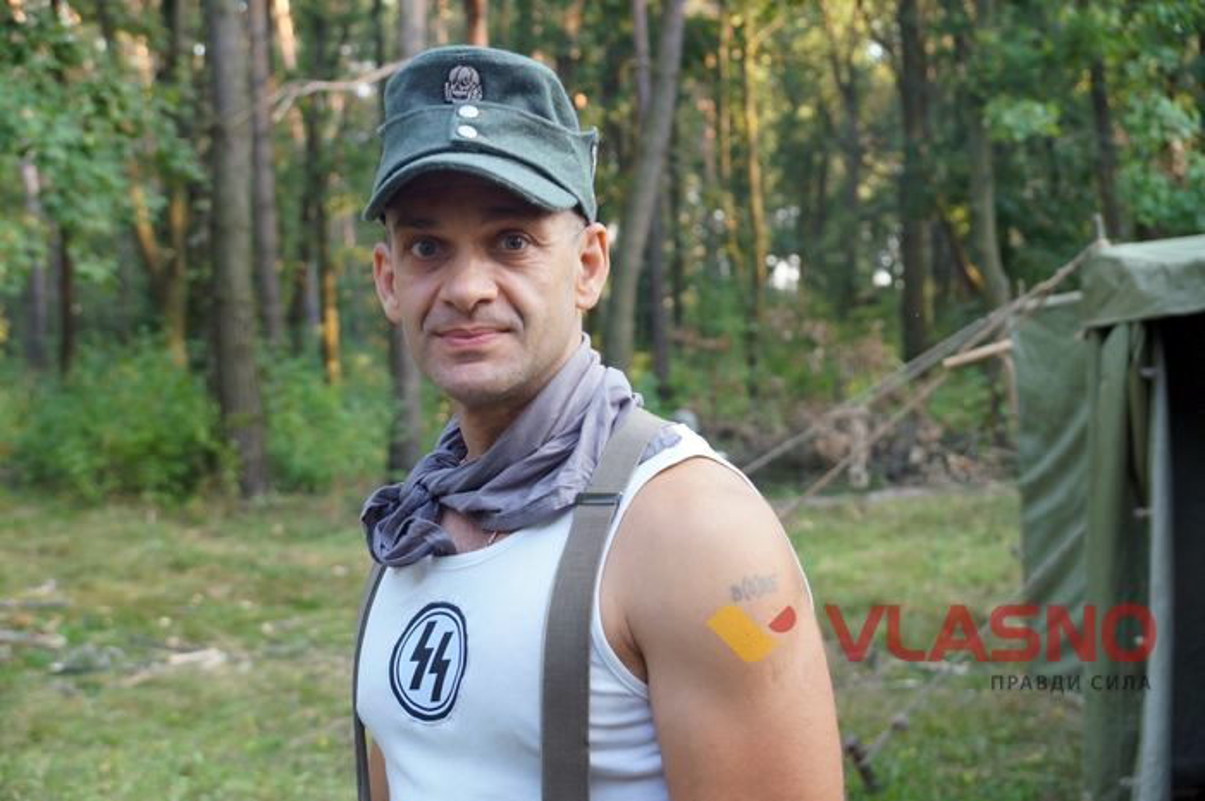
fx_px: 1755
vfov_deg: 25.7
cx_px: 602
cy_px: 400
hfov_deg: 37.9
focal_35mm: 52
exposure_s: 1/160
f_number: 4.5
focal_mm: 35
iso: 320
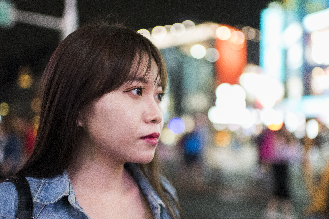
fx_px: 393
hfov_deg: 45.3
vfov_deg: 31.2
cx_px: 185
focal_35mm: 43
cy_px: 116
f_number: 1.4
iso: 5000
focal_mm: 35
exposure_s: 1/640
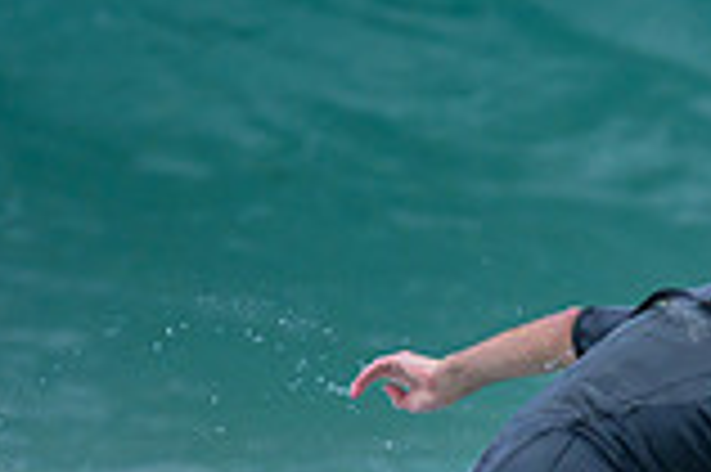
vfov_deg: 0.3
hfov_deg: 0.5
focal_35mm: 4040
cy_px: 806
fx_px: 79706
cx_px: 926
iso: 280
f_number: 6.3
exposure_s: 1/2000
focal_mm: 800
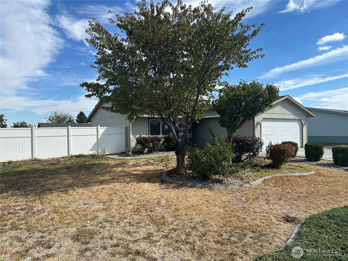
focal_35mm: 24
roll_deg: -0.2
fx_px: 241
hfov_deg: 71.6
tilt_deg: +1.2
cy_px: 130
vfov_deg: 56.8
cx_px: 174
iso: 80
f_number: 1.78
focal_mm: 6.86
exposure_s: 1/3861
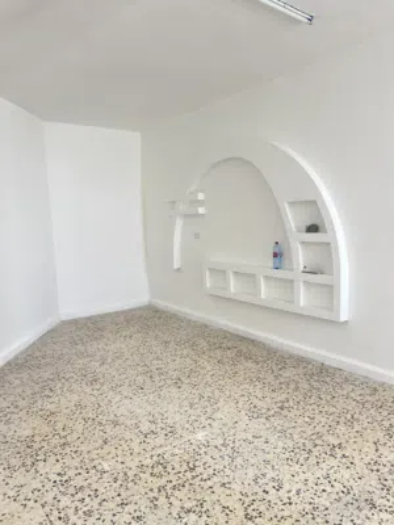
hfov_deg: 53.1
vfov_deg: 67.3
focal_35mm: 26
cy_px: 262
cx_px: 197
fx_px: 395
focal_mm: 5.7
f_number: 1.5
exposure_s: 1/121
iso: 125
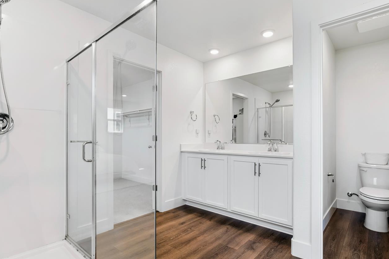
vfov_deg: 67.4
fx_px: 194
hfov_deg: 89.9
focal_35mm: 18
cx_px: 208
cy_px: 129
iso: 250
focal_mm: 10
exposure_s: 1/6
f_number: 8
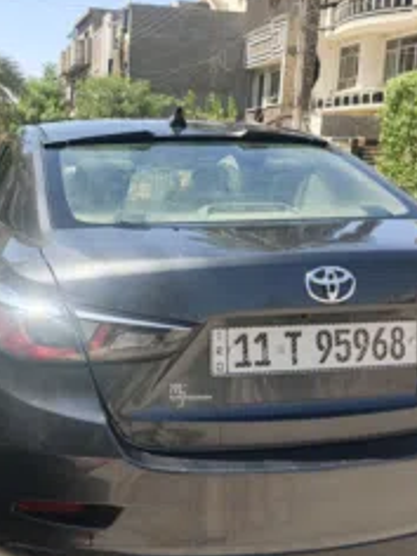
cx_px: 108
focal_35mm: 39
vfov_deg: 47.9
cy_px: 285
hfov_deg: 36.0
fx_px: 626
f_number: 1.79
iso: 71
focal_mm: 4.71
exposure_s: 1/559
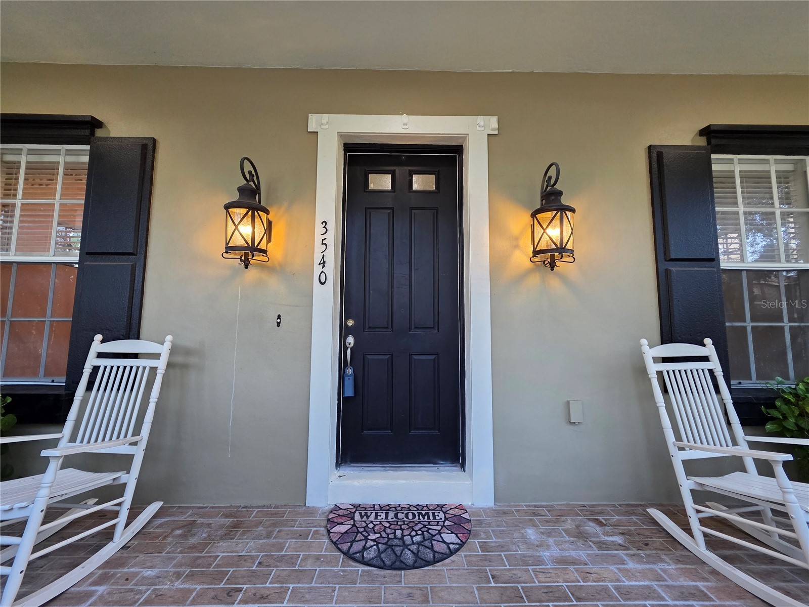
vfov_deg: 89.9
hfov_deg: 106.2
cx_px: 404
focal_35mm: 13
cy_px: 304
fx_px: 304
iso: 160
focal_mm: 2.2
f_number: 1.9
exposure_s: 1/120
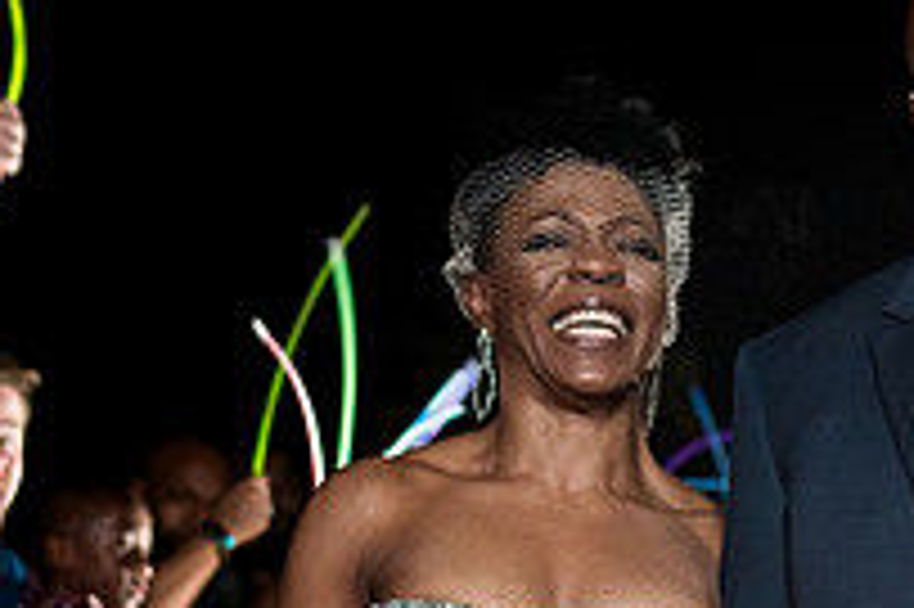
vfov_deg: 12.6
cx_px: 828
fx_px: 2740
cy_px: 430
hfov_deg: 18.6
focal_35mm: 108
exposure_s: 1/100
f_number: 2
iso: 2000
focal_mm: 35
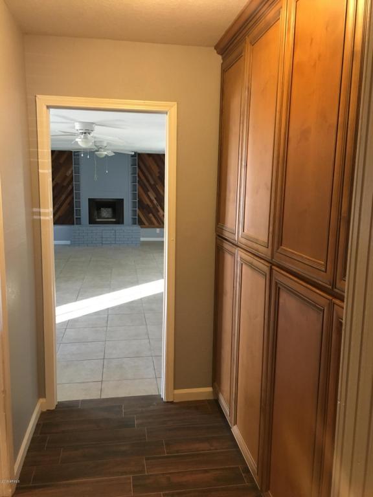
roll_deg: -2.0
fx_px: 417
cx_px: 186
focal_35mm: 29
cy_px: 248
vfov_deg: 61.7
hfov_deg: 48.2
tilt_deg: -9.1
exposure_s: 1/24
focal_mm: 4.15
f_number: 2.2
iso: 200
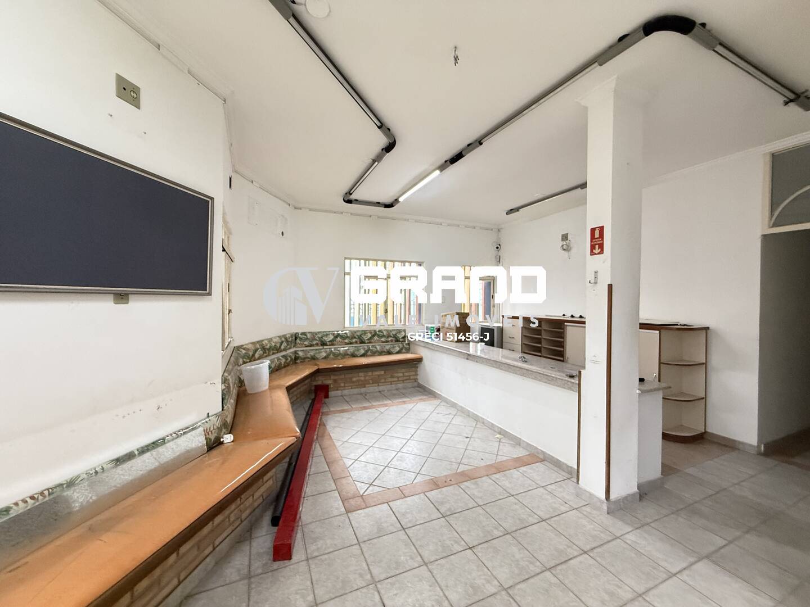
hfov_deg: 102.1
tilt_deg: +0.0
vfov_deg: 85.7
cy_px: 304
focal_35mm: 14
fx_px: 328
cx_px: 405
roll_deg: -0.1
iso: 500
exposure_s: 1/60
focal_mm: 2.22
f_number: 2.2
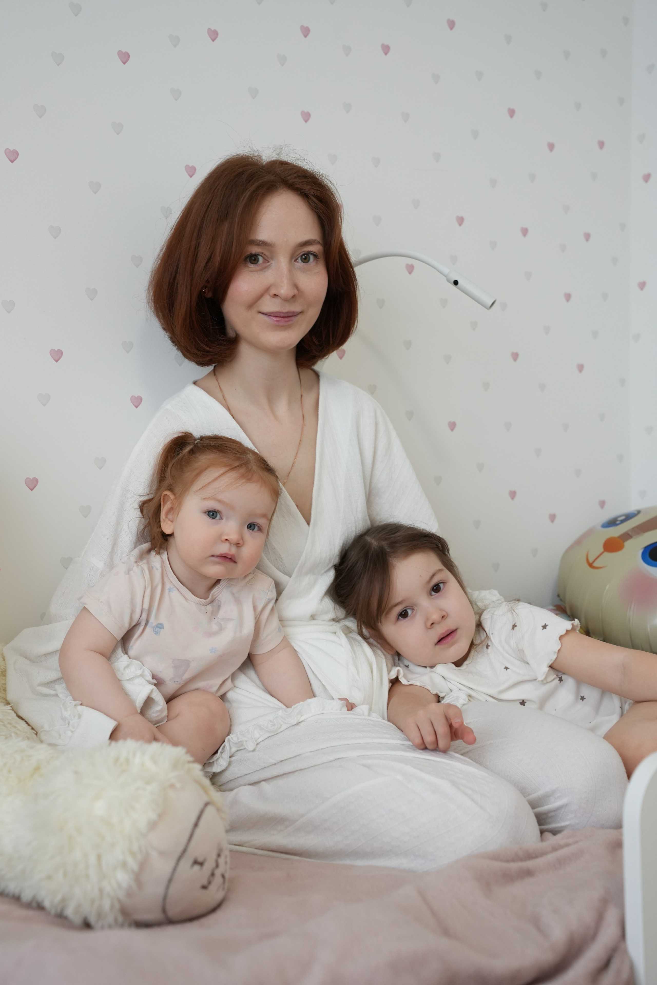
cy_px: 492
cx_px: 328
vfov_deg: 41.9
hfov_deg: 28.6
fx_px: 1287
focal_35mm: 47
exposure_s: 1/160
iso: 1000
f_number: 4.5
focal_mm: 47
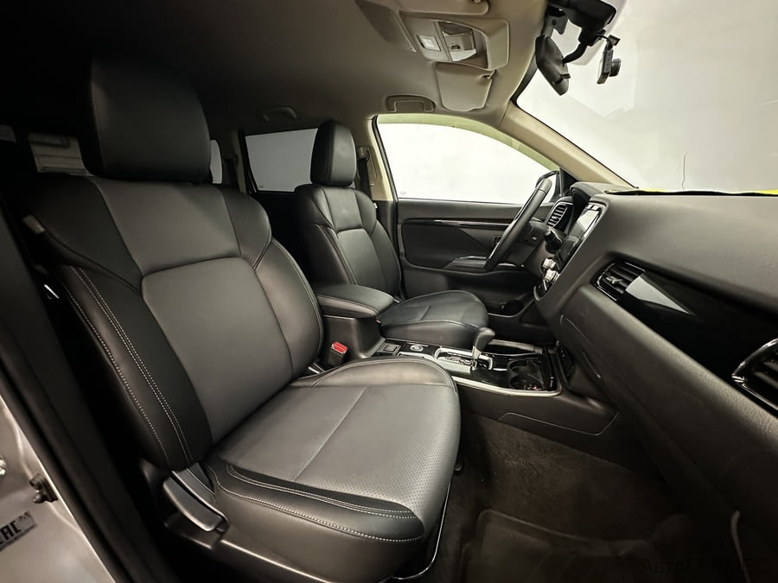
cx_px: 389
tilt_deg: -16.0
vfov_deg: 85.7
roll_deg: +0.8
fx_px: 315
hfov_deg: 102.1
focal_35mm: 14
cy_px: 292
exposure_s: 1/34
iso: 1000
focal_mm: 2.22
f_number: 2.2
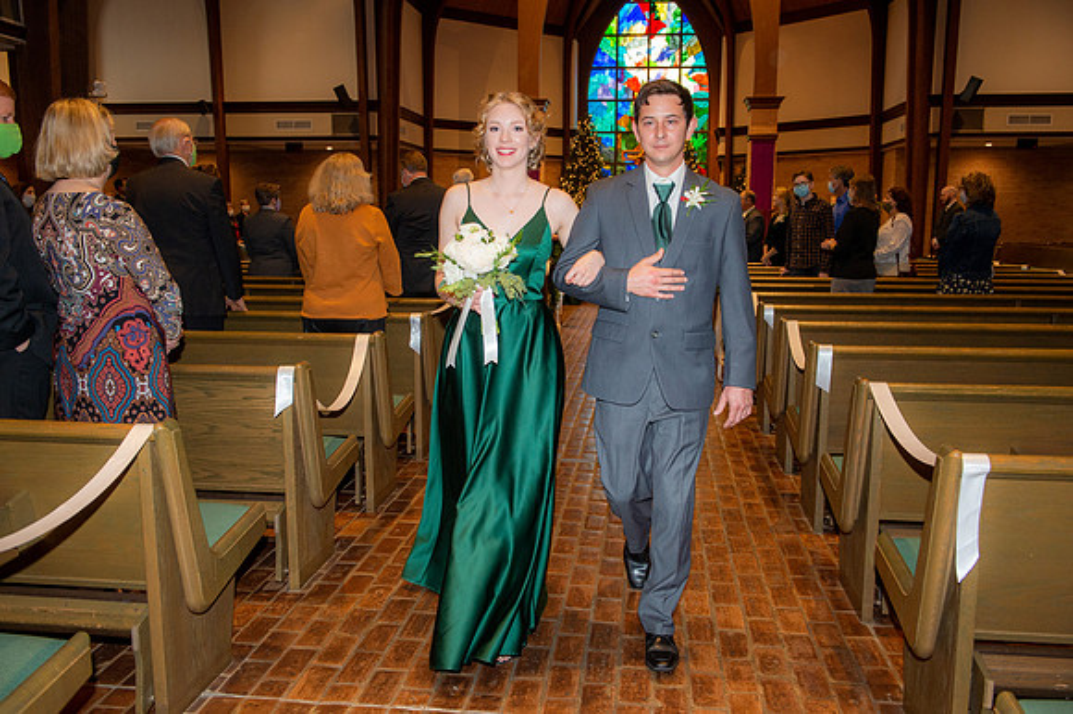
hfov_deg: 58.7
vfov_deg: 41.1
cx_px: 536
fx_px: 953
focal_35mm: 32
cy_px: 357
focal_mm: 32
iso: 1600
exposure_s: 1/125
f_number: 5.6
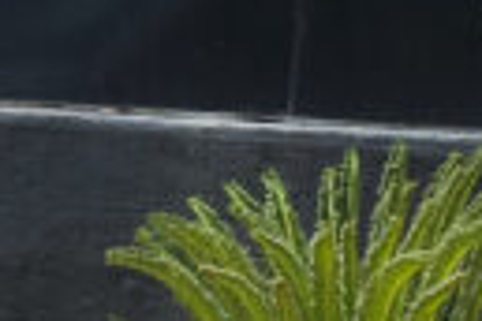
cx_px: -1121
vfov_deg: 3.4
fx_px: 5422
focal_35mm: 405
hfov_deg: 4.8
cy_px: 360
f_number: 9
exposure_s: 1/200
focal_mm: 34.3
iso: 160
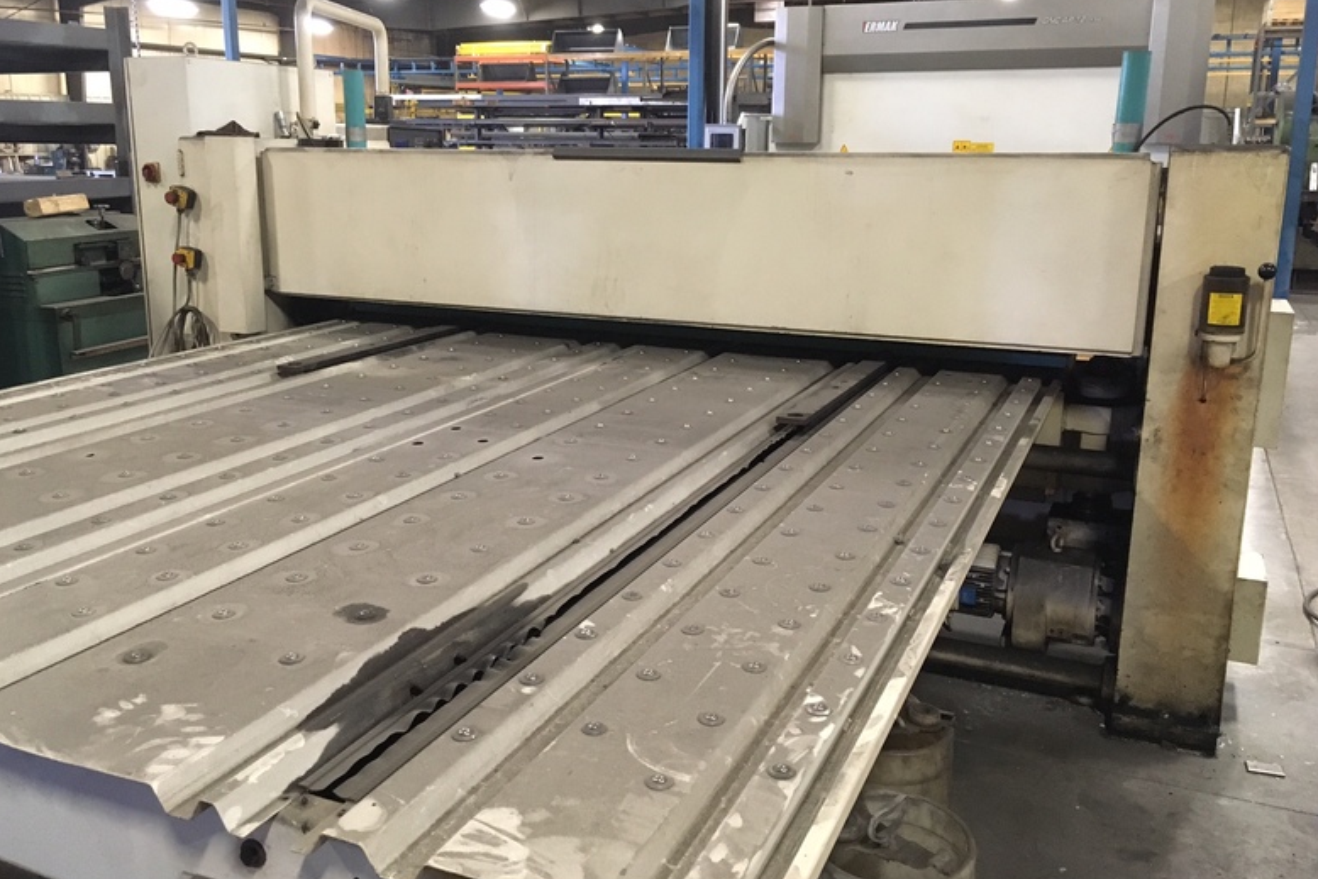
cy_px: 403
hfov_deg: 60.3
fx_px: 1135
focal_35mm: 31
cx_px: 645
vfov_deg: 42.3
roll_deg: +0.4
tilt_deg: -14.4
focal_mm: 4.15
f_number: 2.2
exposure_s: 1/20
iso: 200
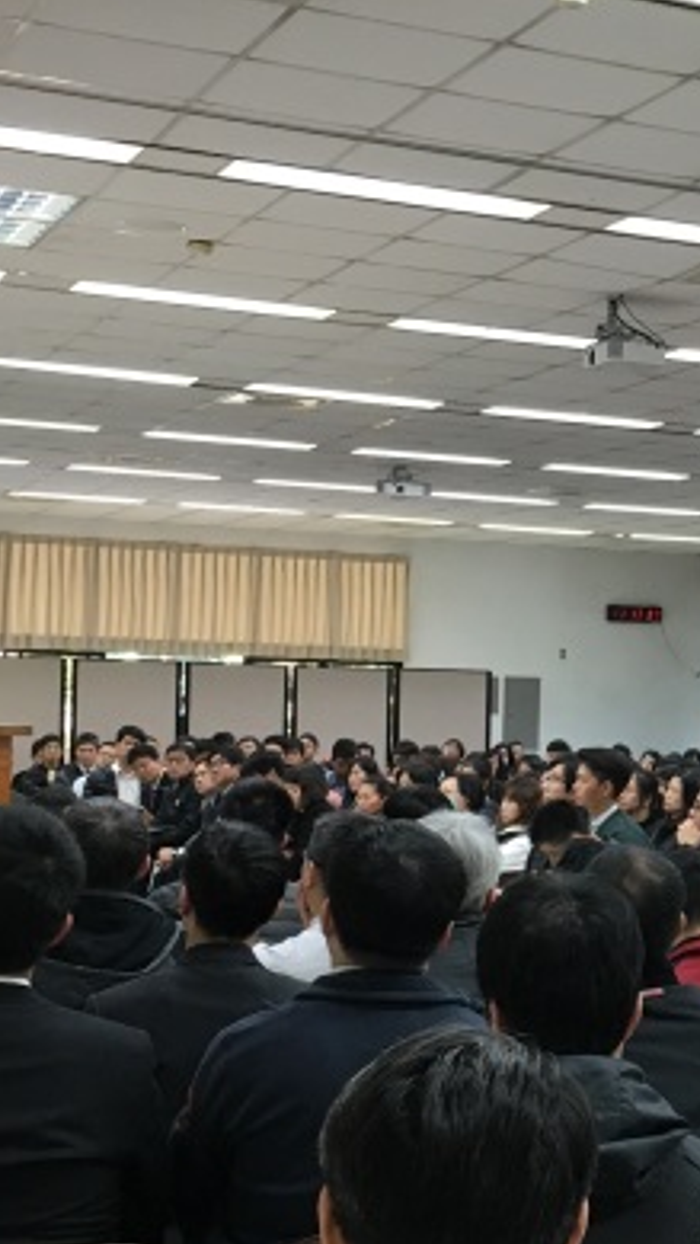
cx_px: 869
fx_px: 2275
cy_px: 707
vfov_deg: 30.5
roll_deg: -2.3
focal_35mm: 69
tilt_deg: +0.6
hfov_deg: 16.7
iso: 100
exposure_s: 1/30
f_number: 2.2
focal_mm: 4.15
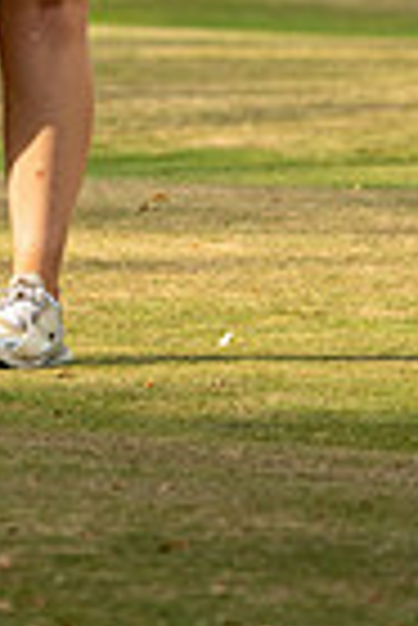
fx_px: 25242
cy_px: -365
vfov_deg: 1.4
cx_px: 0
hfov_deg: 0.9
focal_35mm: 1453
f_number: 4
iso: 200
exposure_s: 1/1000
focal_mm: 300
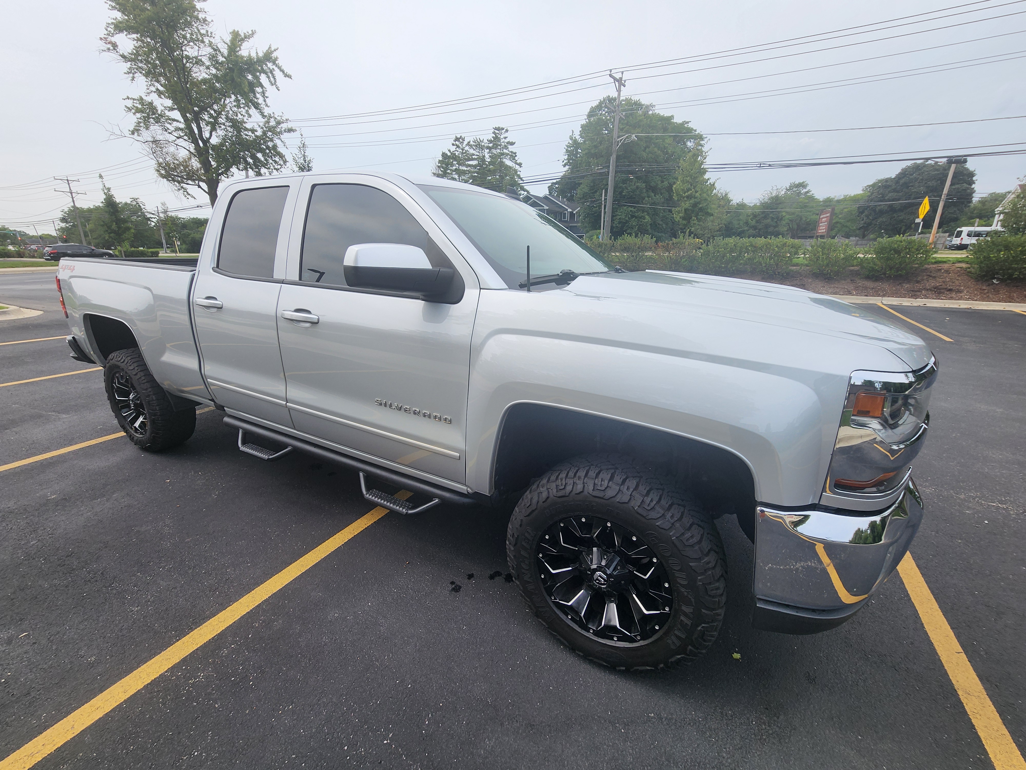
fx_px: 385
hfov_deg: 106.2
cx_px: 513
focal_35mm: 13
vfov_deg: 89.9
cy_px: 385
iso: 50
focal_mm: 2.2
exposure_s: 1/1343
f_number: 2.2
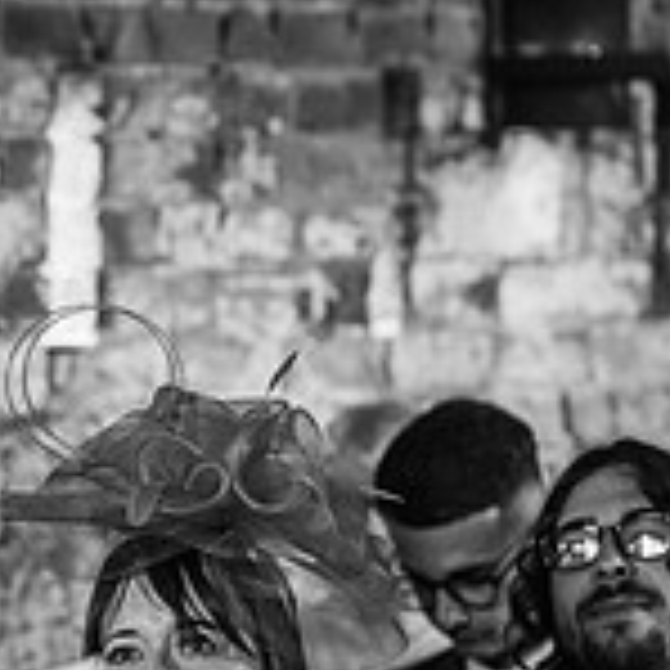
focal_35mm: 281
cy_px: 544
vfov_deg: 6.2
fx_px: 6153
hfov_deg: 6.1
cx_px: -387
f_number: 2.5
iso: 1600
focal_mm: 85
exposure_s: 1/200
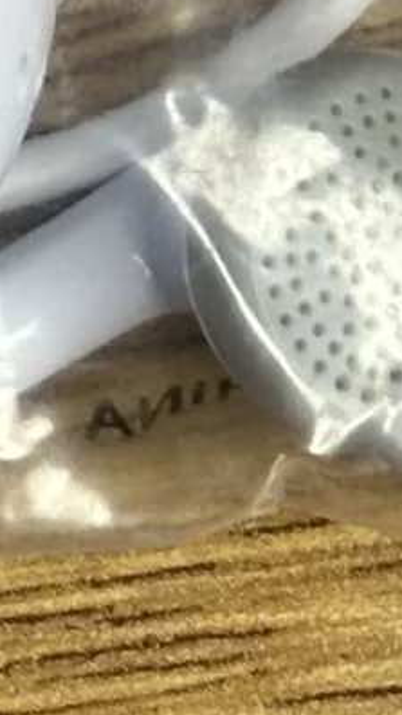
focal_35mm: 337
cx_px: -146
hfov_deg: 3.6
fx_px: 6393
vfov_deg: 6.3
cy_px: -461
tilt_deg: -74.4
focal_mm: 6.86
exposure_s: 1/50
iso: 80
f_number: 1.78
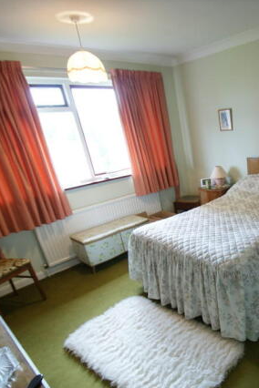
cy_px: 194
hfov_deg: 52.8
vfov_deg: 76.1
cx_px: 192
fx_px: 248
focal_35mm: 23
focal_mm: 10
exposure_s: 1/30
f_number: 3.5
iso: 400
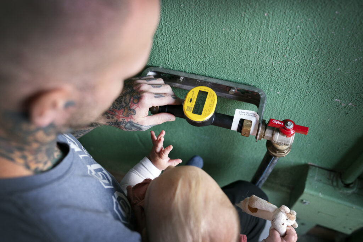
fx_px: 353
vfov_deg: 37.9
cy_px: 121
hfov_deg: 54.4
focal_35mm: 35
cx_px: 182
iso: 800
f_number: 2.8
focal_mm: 35
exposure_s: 1/640
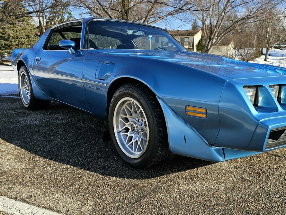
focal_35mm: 31
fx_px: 256
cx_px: 180
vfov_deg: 45.3
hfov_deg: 57.6
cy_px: 125
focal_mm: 6.3
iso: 10
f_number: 1.7
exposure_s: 1/428
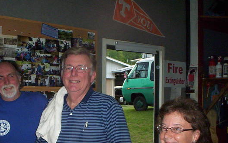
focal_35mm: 62
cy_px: 119
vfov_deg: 20.7
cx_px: 85
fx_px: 385
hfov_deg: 32.8
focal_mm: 4.99
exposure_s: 1/60
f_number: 4.5
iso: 140
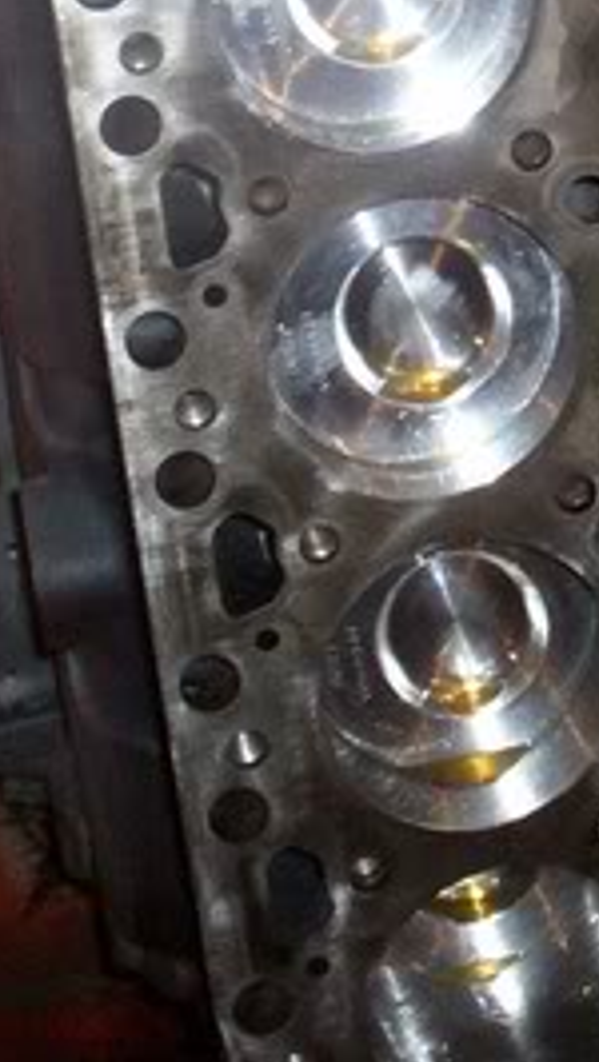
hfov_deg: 10.2
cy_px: -128
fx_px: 3326
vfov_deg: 17.5
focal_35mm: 118
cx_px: 623
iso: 140
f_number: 4.5
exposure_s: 1/64
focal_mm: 5.9
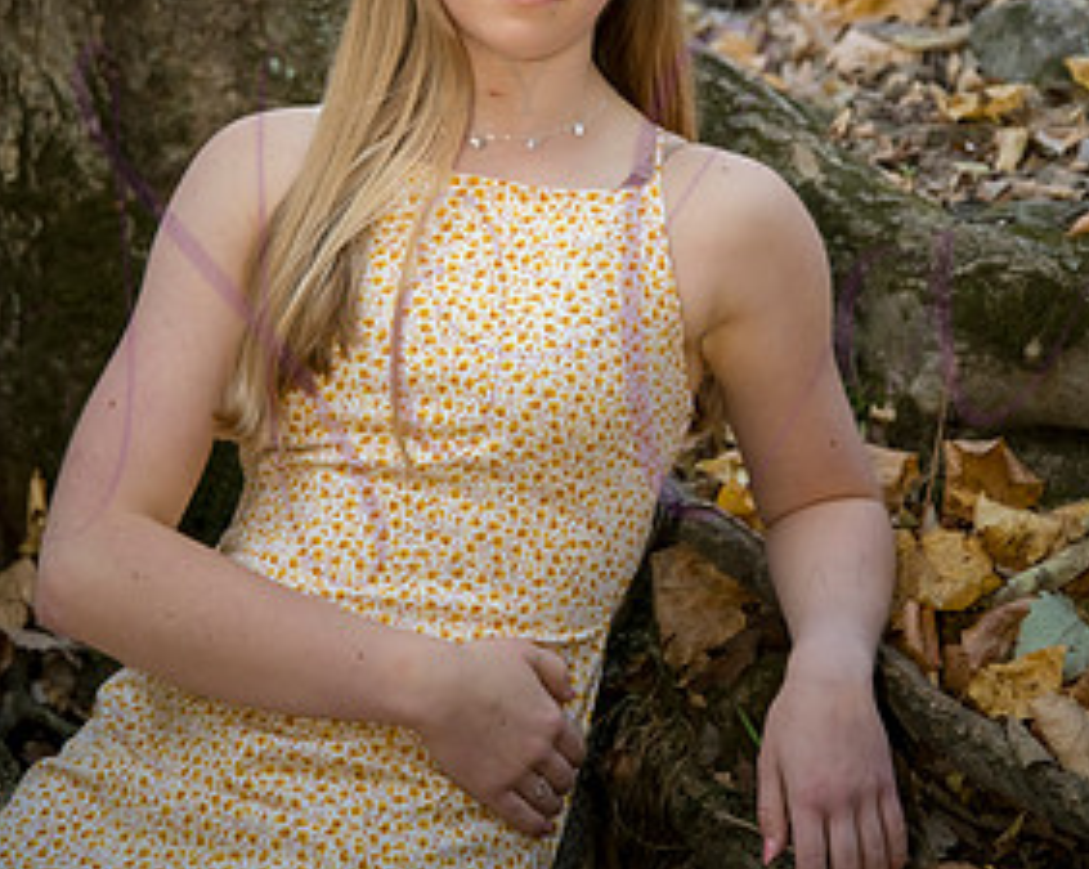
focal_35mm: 108
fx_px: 3477
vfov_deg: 14.1
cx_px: 544
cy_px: 81
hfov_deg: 17.8
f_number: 4.5
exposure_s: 1/320
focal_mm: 72
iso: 800
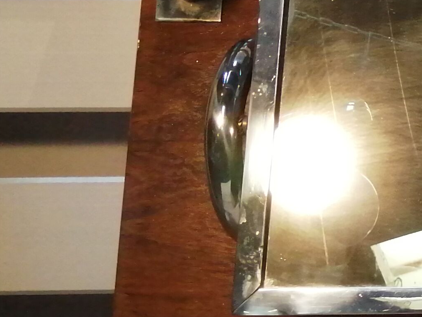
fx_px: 1292
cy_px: 71
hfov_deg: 15.4
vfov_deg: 13.9
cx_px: 803
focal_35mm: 106
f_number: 1.8
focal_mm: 3.46
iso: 125
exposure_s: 1/100
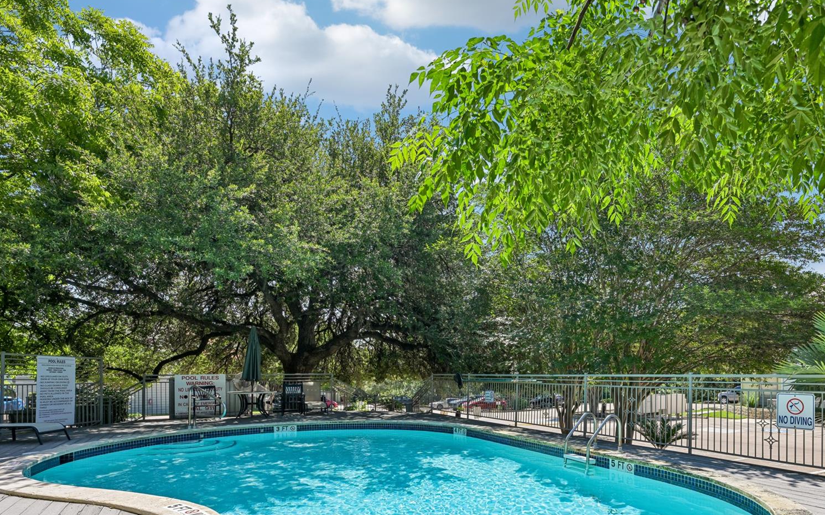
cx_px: 513
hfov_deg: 80.8
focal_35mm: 21
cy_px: 371
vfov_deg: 55.2
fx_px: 472
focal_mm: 15
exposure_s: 1/350
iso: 100
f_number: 6.7
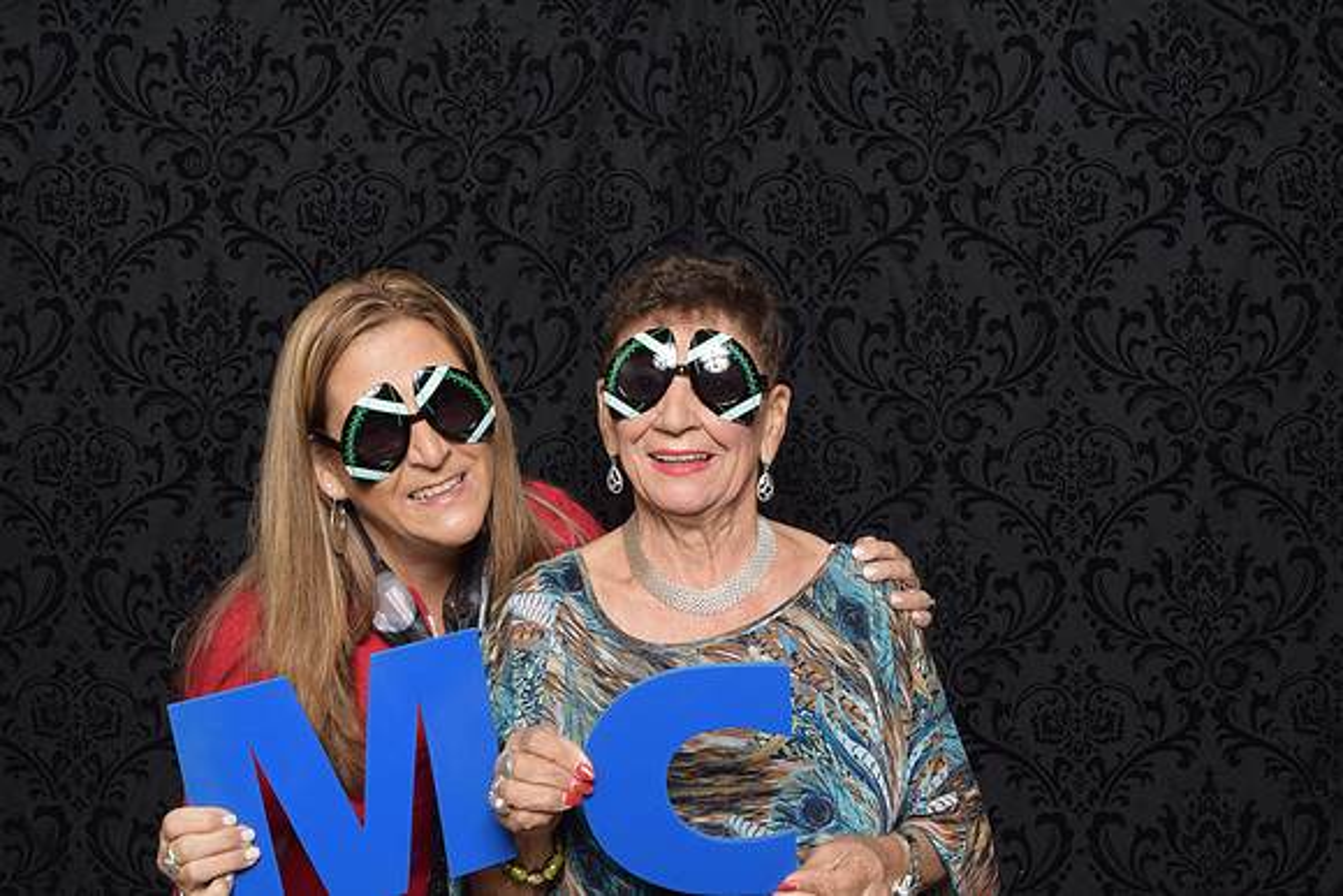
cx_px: 672
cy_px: 448
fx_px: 1455
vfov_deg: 34.2
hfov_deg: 49.5
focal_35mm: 39
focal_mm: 26
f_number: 20
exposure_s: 1/60
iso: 500
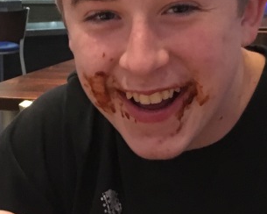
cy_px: 92
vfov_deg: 16.2
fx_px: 751
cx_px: 77
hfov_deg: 20.1
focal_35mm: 95
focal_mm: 4.15
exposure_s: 1/15
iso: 500
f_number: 2.2
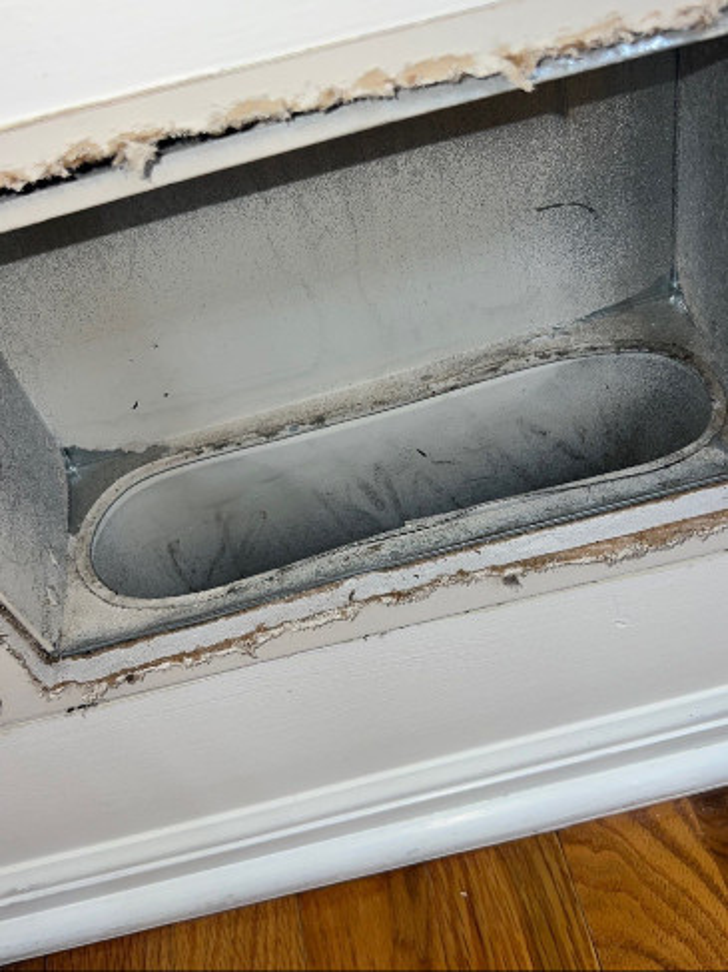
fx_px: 814
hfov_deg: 48.2
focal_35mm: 29
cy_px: 486
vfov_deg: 61.7
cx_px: 364
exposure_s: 1/695
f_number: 1.8
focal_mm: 4
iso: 20
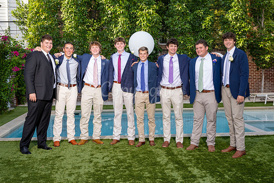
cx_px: 141
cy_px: 88
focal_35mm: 44
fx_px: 333
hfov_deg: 44.8
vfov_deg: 30.7
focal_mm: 42
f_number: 8
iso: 400
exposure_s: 1/100
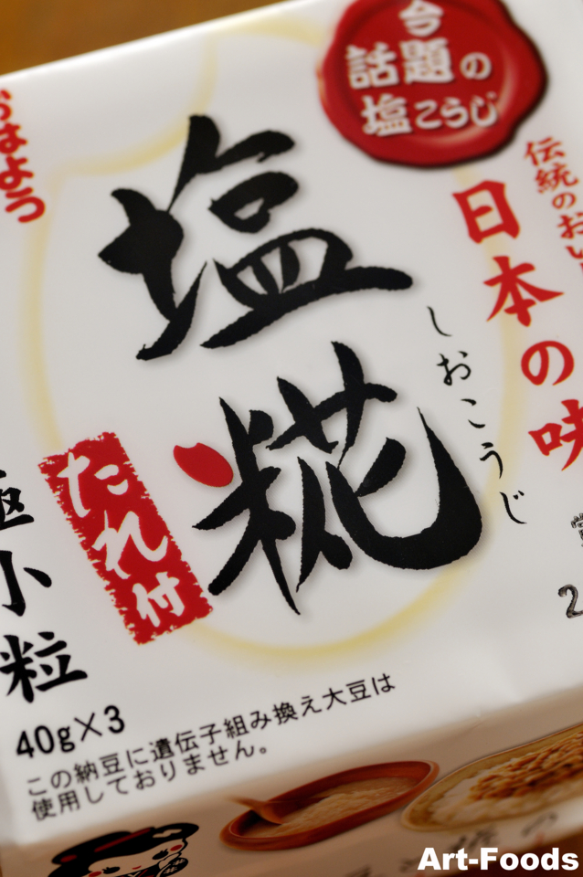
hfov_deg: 10.1
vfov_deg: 15.2
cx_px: 292
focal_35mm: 135
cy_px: 438
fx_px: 3286
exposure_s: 1/800
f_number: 8
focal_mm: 90
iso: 200
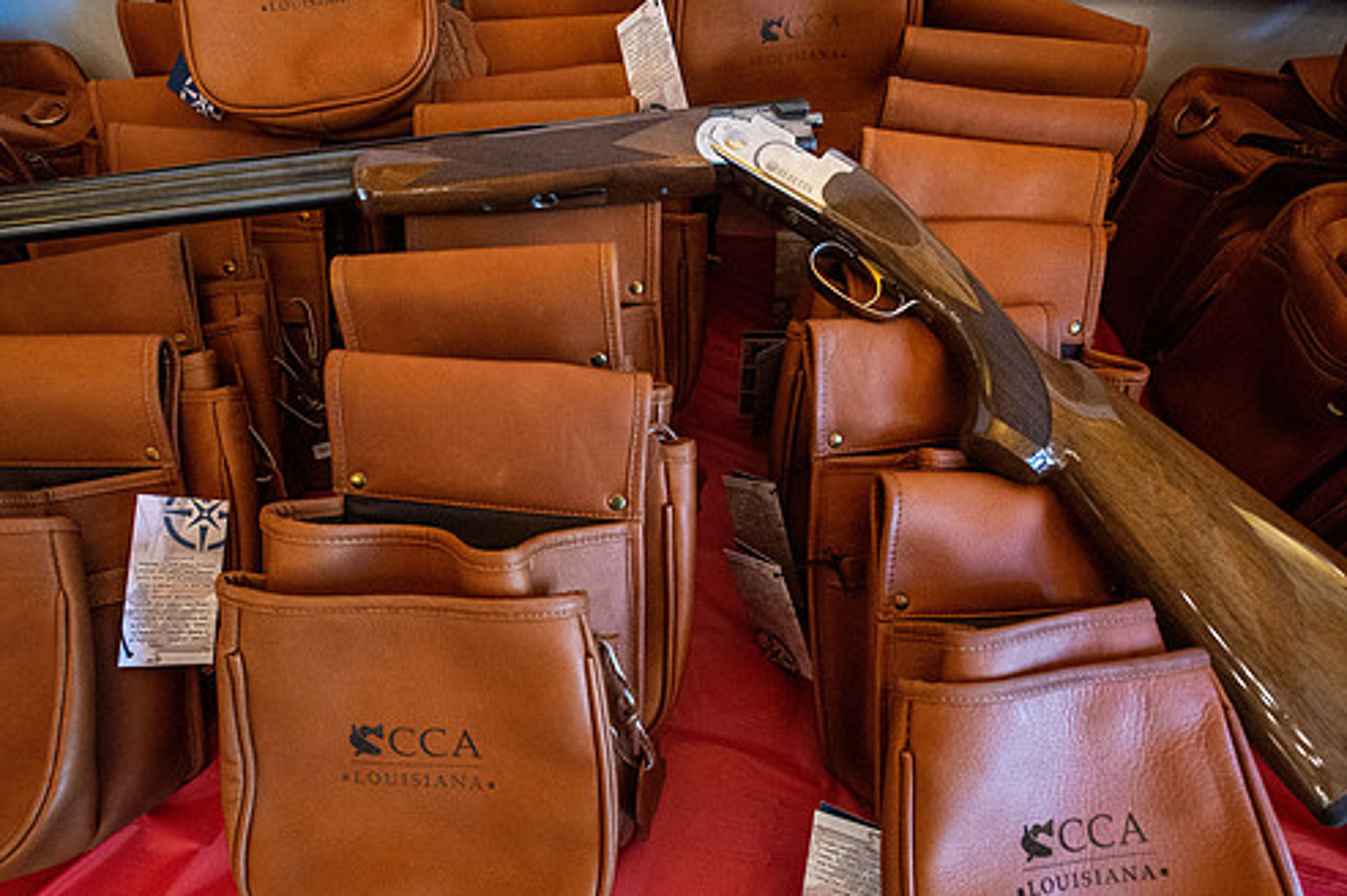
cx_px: 658
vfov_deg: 61.8
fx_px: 748
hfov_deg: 84.0
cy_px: 475
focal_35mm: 20
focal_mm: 17
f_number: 5.6
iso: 22800
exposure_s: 1/125
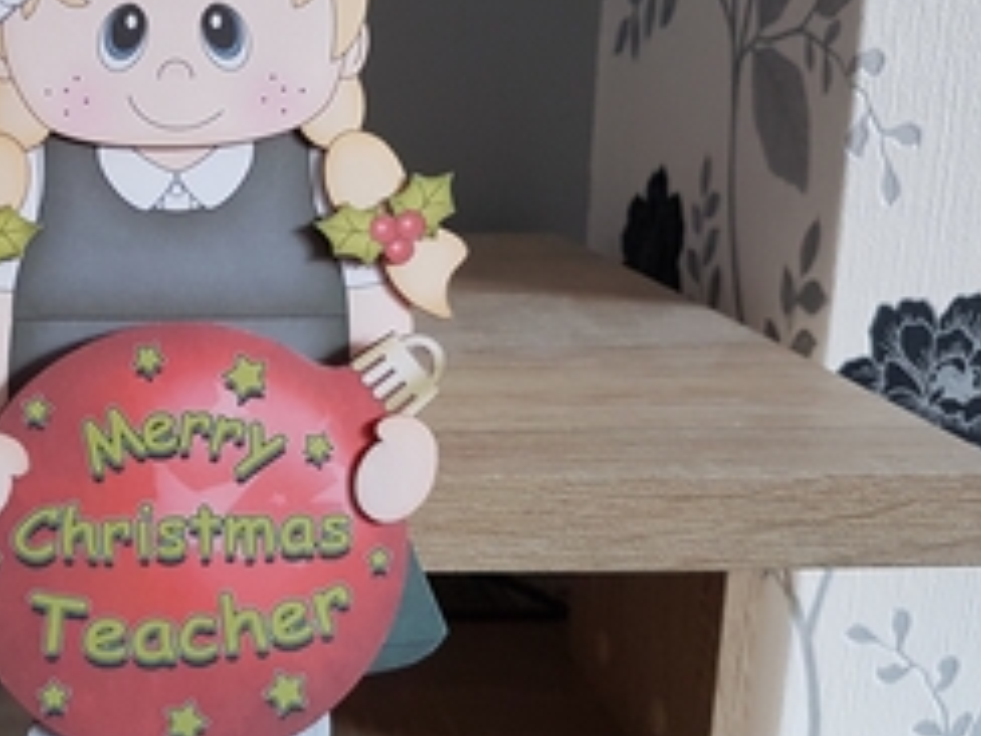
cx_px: 133
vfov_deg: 30.3
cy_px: 388
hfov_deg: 37.5
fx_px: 1360
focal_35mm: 48
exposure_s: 1/33
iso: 160
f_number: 1.7
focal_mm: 4.2
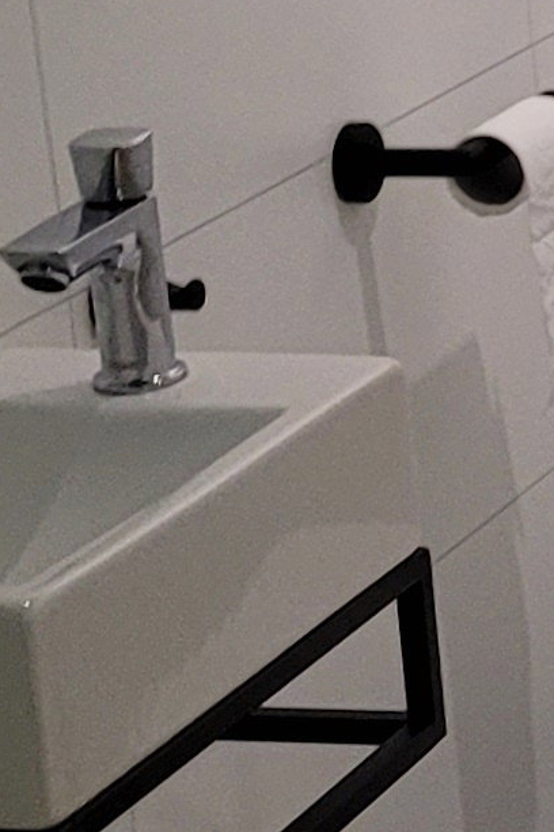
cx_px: 1735
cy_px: 8
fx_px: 4113
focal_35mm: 178
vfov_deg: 11.4
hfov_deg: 6.9
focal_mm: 5.4
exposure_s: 1/50
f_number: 1.8
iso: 200
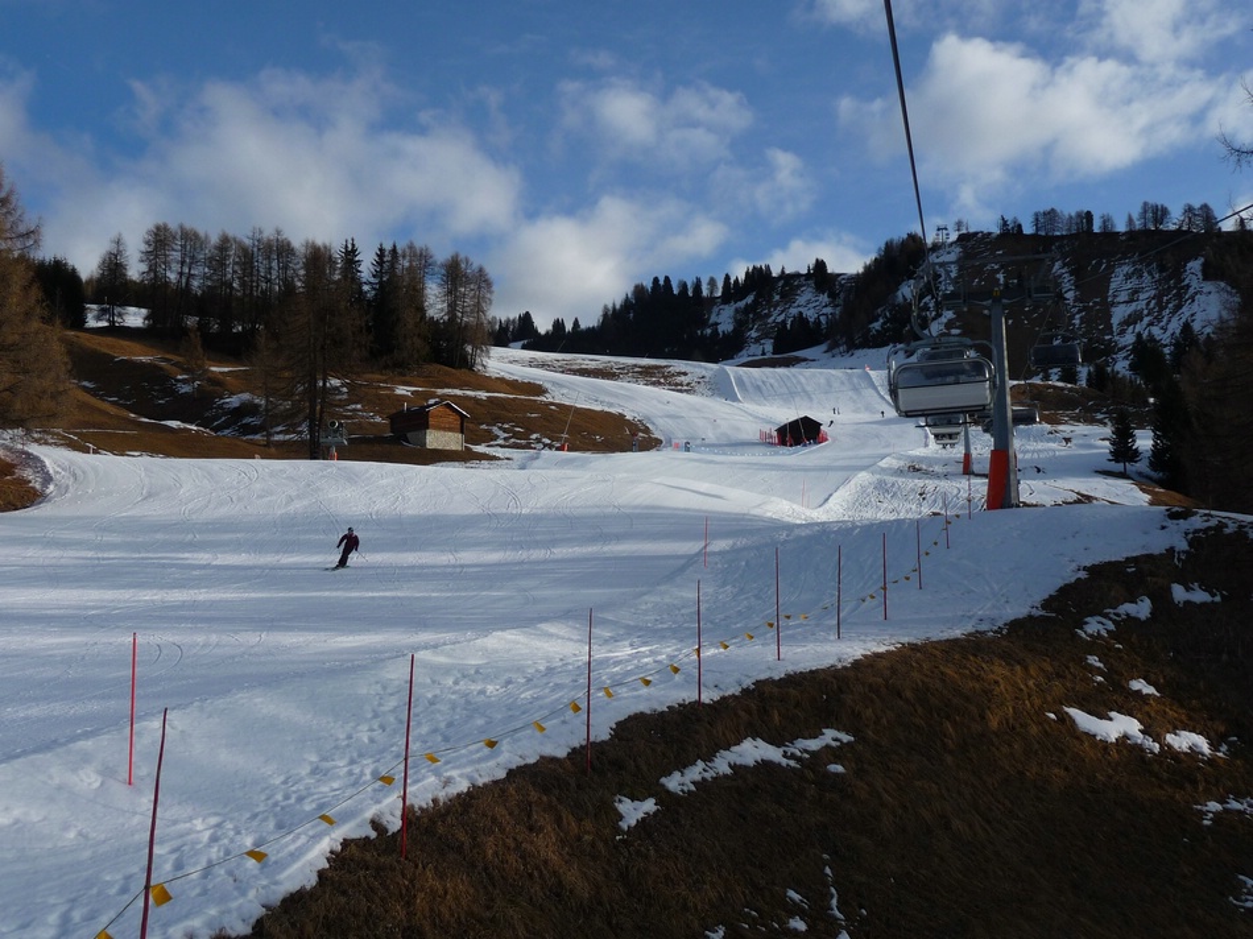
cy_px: 470
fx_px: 1448
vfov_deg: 35.9
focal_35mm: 40
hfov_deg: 46.8
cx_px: 626
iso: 100
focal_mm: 6.7
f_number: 3.9
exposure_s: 1/1000
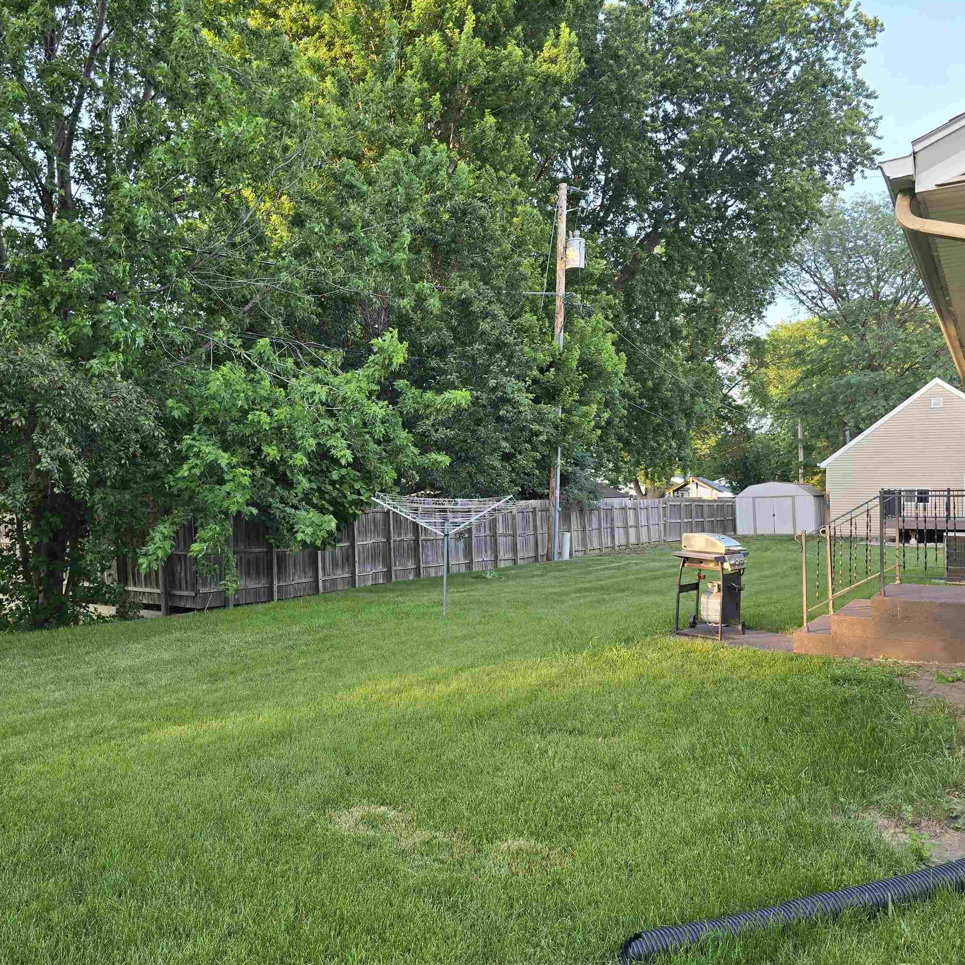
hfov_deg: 56.7
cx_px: 368
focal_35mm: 28
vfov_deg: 57.3
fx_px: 883
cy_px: 494
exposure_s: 1/180
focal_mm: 6.3
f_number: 1.7
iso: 50
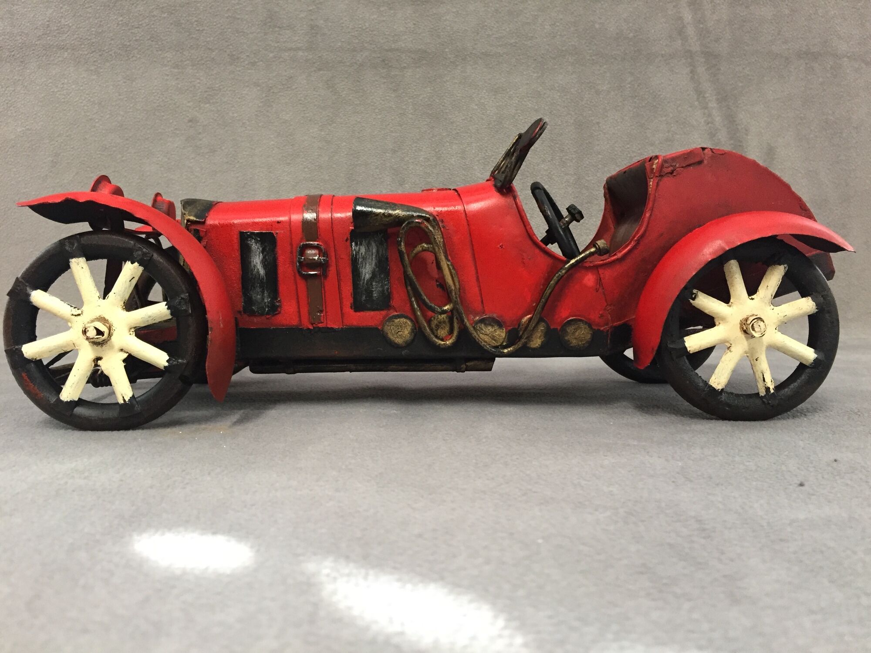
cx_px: 436
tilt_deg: -4.1
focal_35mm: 29
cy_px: 326
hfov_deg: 61.7
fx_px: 730
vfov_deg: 48.2
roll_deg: -1.1
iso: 200
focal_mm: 4.15
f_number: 2.2
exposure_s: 1/33
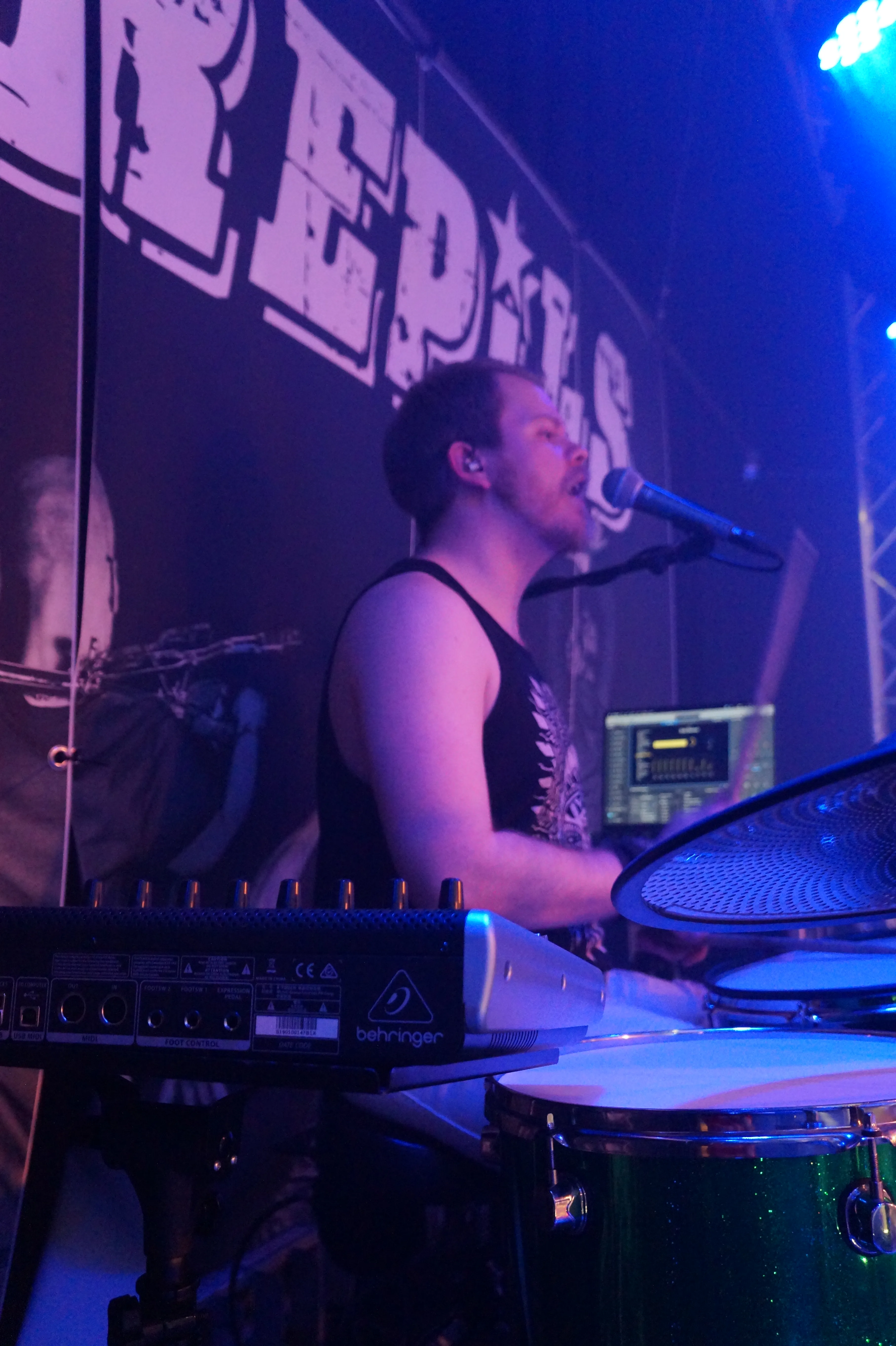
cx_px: 448
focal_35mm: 33
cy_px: 673
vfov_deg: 57.2
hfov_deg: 39.9
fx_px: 1233
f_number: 4
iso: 3200
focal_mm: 22
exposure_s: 1/80
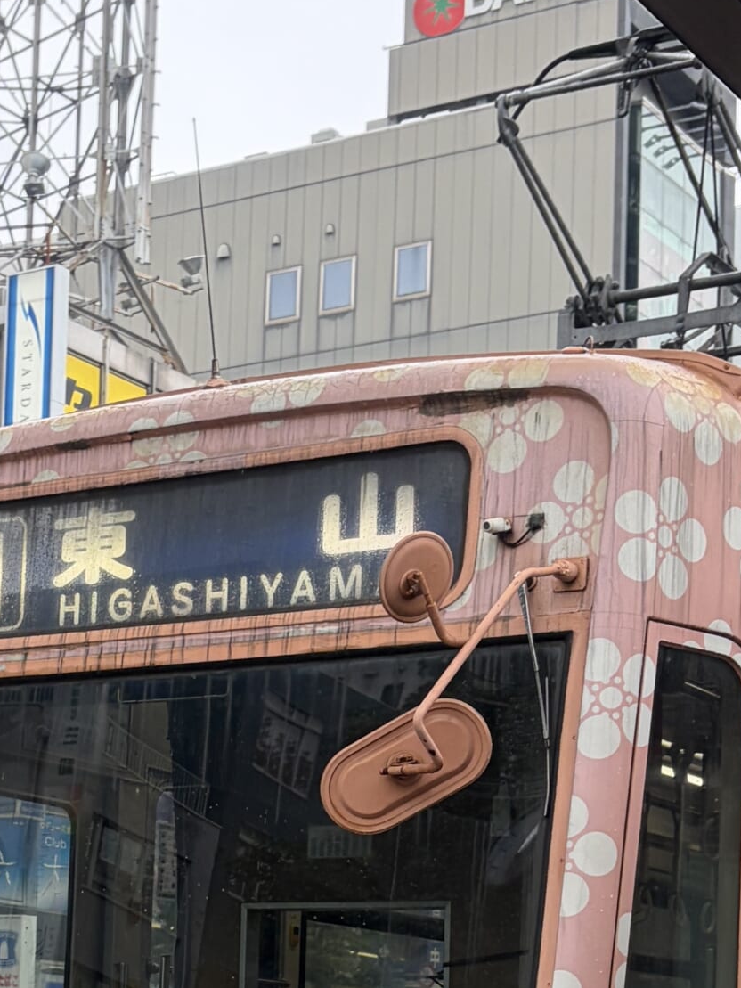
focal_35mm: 60
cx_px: 149
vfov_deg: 29.2
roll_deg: -2.1
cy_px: 1071
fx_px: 1712
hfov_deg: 24.0
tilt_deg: +4.0
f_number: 1.6
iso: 64
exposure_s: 1/399
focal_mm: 5.96
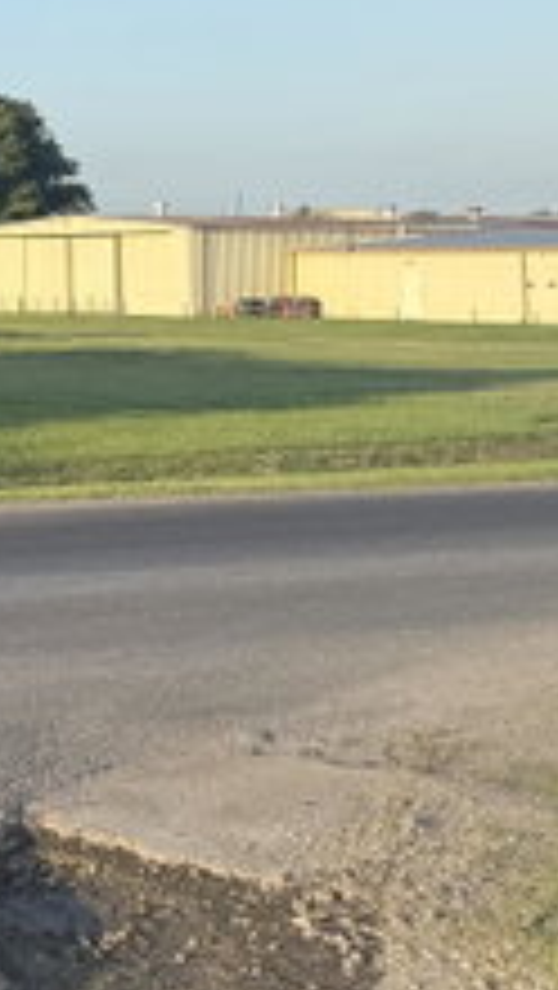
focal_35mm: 76
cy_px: 144
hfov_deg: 12.0
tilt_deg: +3.4
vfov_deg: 27.1
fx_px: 1996
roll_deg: -0.4
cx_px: -866
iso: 80
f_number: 1.78
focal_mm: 6.76
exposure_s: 1/2053
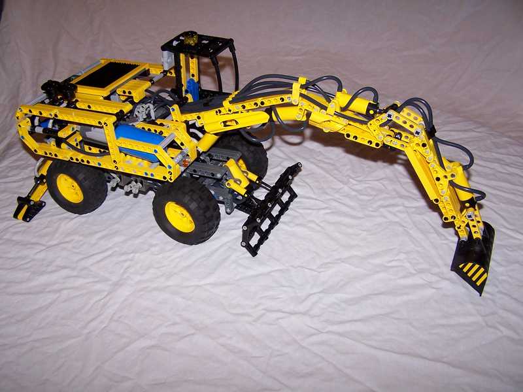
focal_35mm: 38
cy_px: 196
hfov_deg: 49.0
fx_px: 574
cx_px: 262
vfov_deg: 37.7
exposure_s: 1/60
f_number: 2.8
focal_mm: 6.3
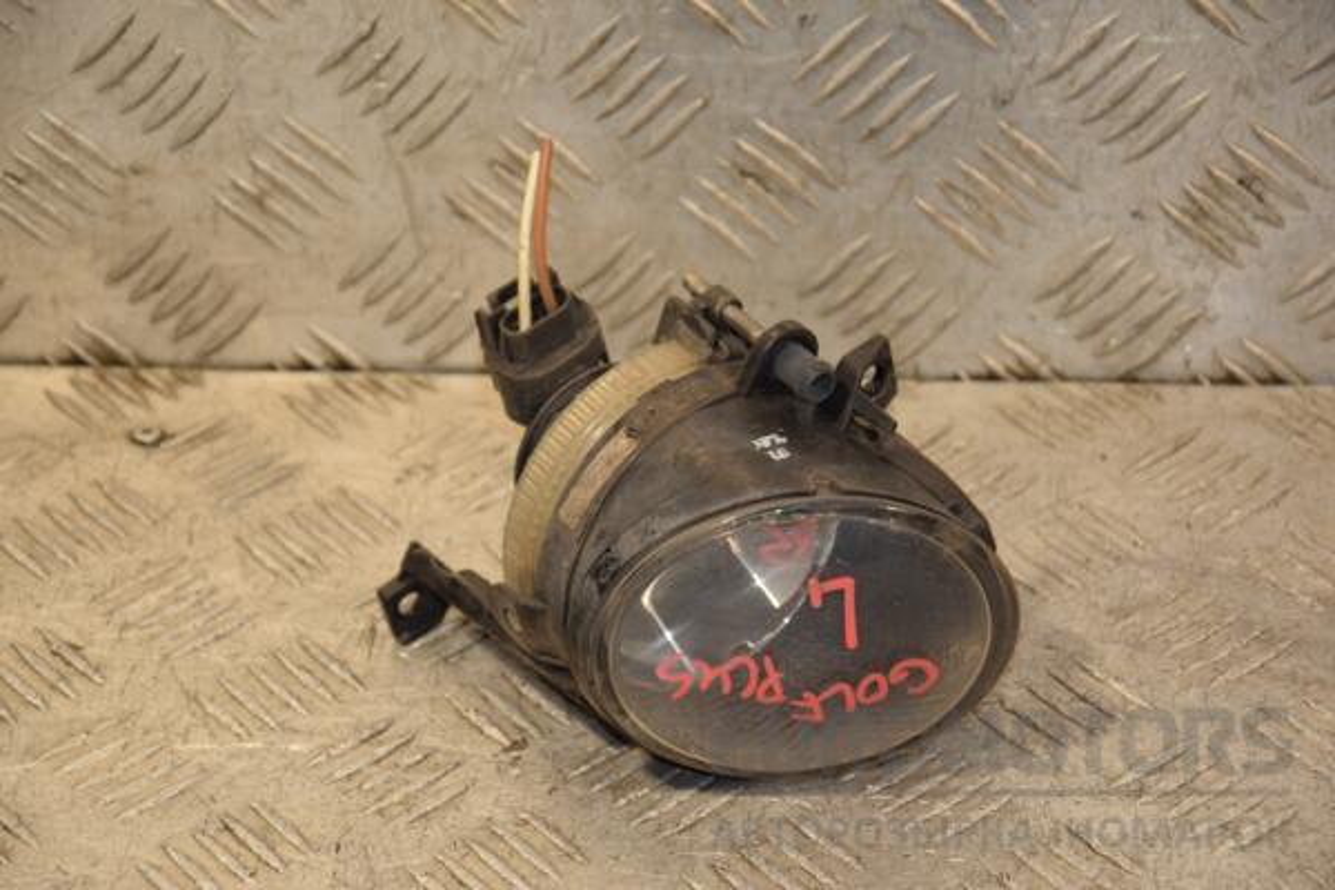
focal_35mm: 128
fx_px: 4728
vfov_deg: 10.8
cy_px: 445
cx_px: 668
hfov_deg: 16.1
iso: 800
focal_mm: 85
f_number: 5.6
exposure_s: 1/125
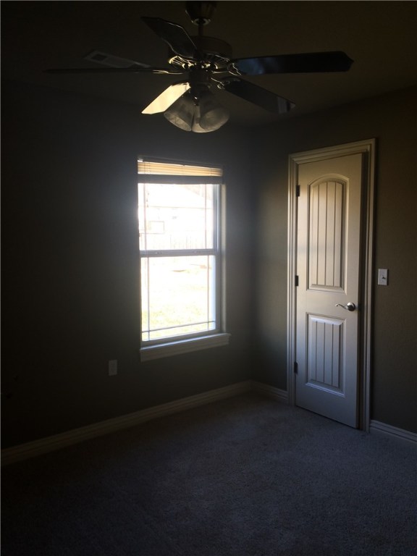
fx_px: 466
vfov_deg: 61.7
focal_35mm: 29
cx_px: 208
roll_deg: +2.2
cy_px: 278
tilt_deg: -5.9
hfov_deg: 48.2
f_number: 2.2
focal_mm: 4.15
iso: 32
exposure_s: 1/60
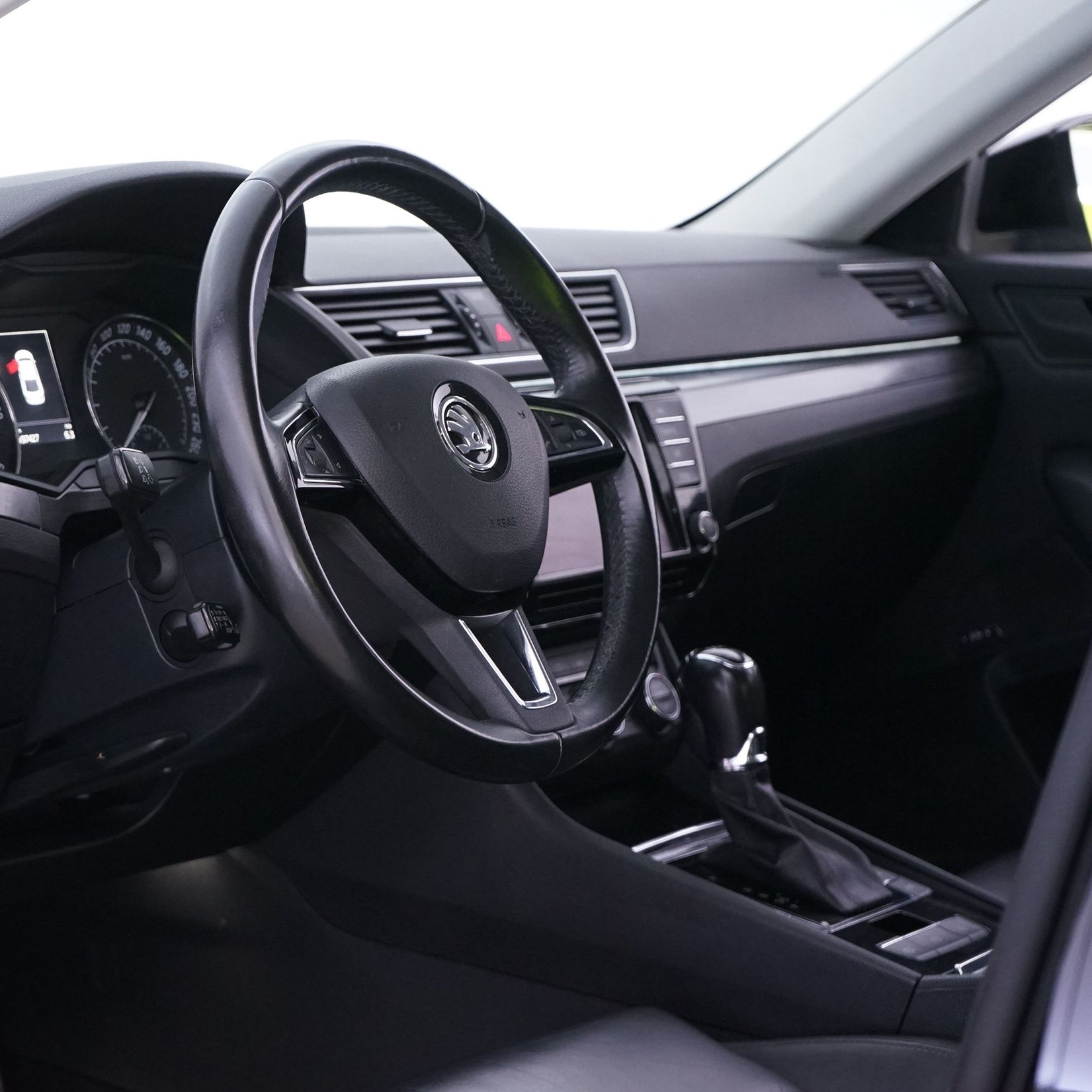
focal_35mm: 90
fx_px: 3212
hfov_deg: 19.2
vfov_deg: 19.3
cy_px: 549
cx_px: 353
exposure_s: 1/10
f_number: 6.3
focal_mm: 70
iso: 3200
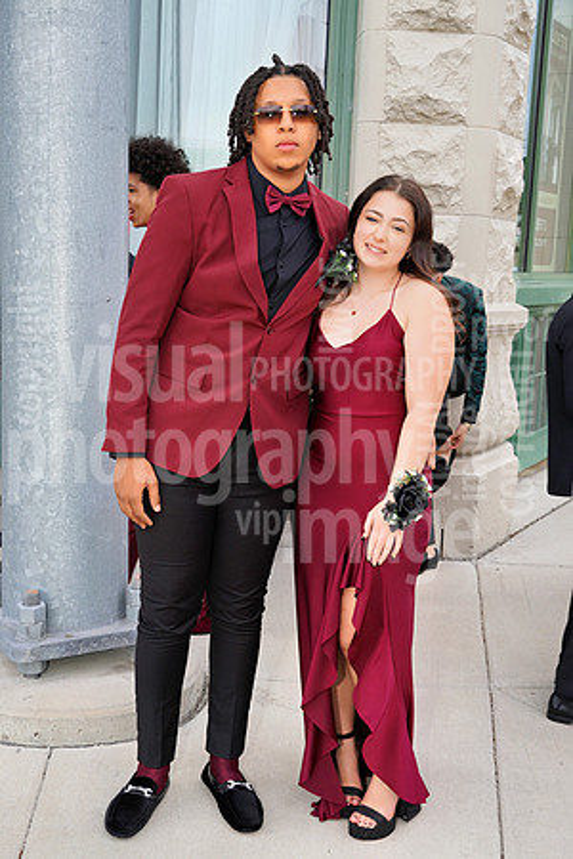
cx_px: 286
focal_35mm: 46
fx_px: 1110
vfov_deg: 42.3
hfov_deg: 28.9
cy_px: 430
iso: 160
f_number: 6.3
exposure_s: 1/100
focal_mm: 31
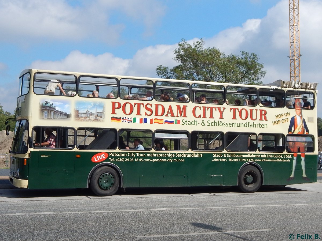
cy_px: 120
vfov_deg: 41.8
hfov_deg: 54.0
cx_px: 161
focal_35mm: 34
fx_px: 316
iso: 125
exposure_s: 1/640
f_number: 6.7
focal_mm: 6.1
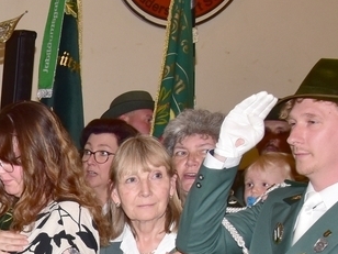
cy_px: 373
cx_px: -241
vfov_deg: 13.0
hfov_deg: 15.9
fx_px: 1055
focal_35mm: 108
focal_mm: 18
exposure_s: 1/60
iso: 640
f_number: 6.3
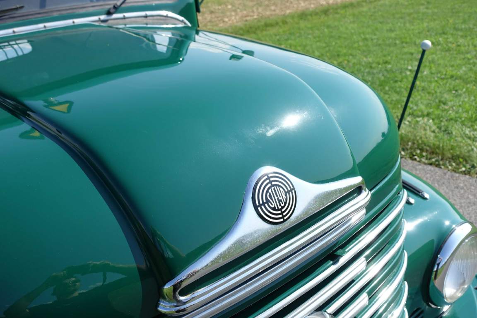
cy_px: 159
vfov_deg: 37.9
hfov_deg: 54.4
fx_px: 464
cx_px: 238
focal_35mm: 35
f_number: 4
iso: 125
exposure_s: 1/800
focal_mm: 12.81
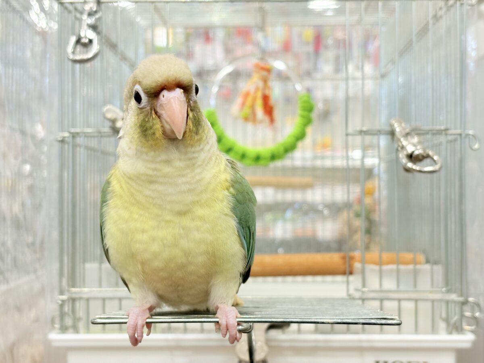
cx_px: 242
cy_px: 182
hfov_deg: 36.8
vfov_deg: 28.0
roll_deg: +0.2
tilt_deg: +1.1
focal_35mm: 52
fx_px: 727
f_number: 1.6
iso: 125
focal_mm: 5.96
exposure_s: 1/100
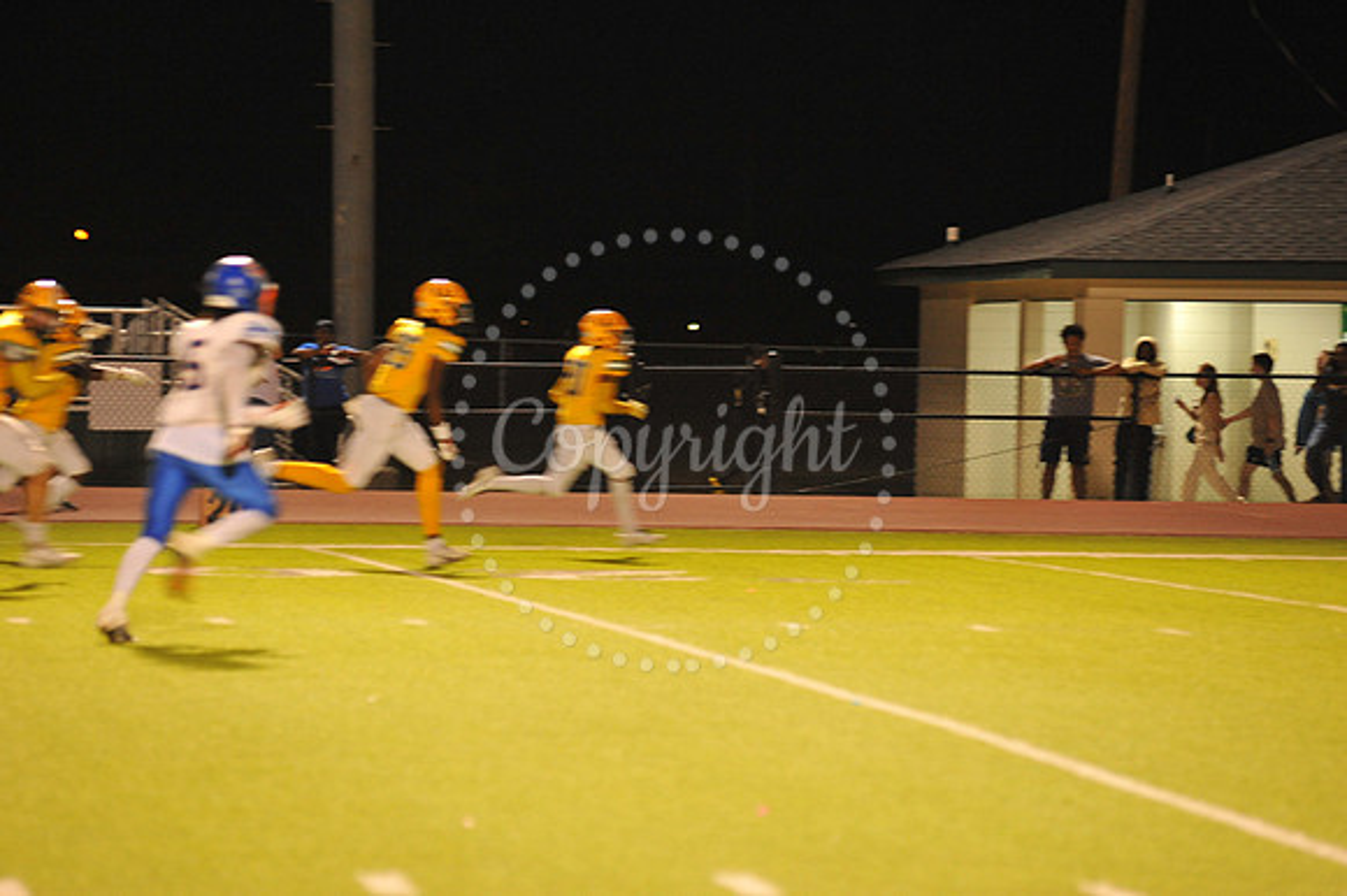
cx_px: 674
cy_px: 448
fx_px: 7479
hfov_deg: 10.3
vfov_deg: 6.9
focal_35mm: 200
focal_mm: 200
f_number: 4.5
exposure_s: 1/160
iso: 3200
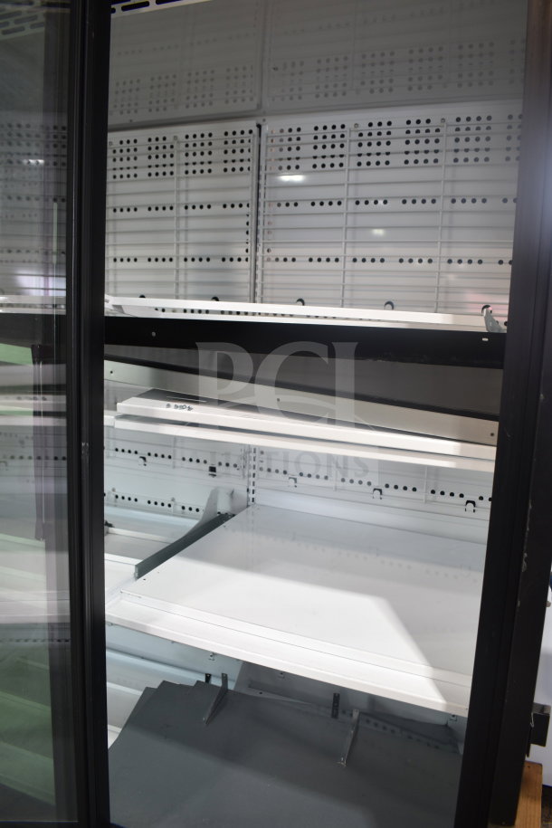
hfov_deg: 47.9
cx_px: 276
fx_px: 621
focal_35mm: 27
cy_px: 414
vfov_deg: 67.4
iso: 200
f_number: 3.5
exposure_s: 1/40
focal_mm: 18
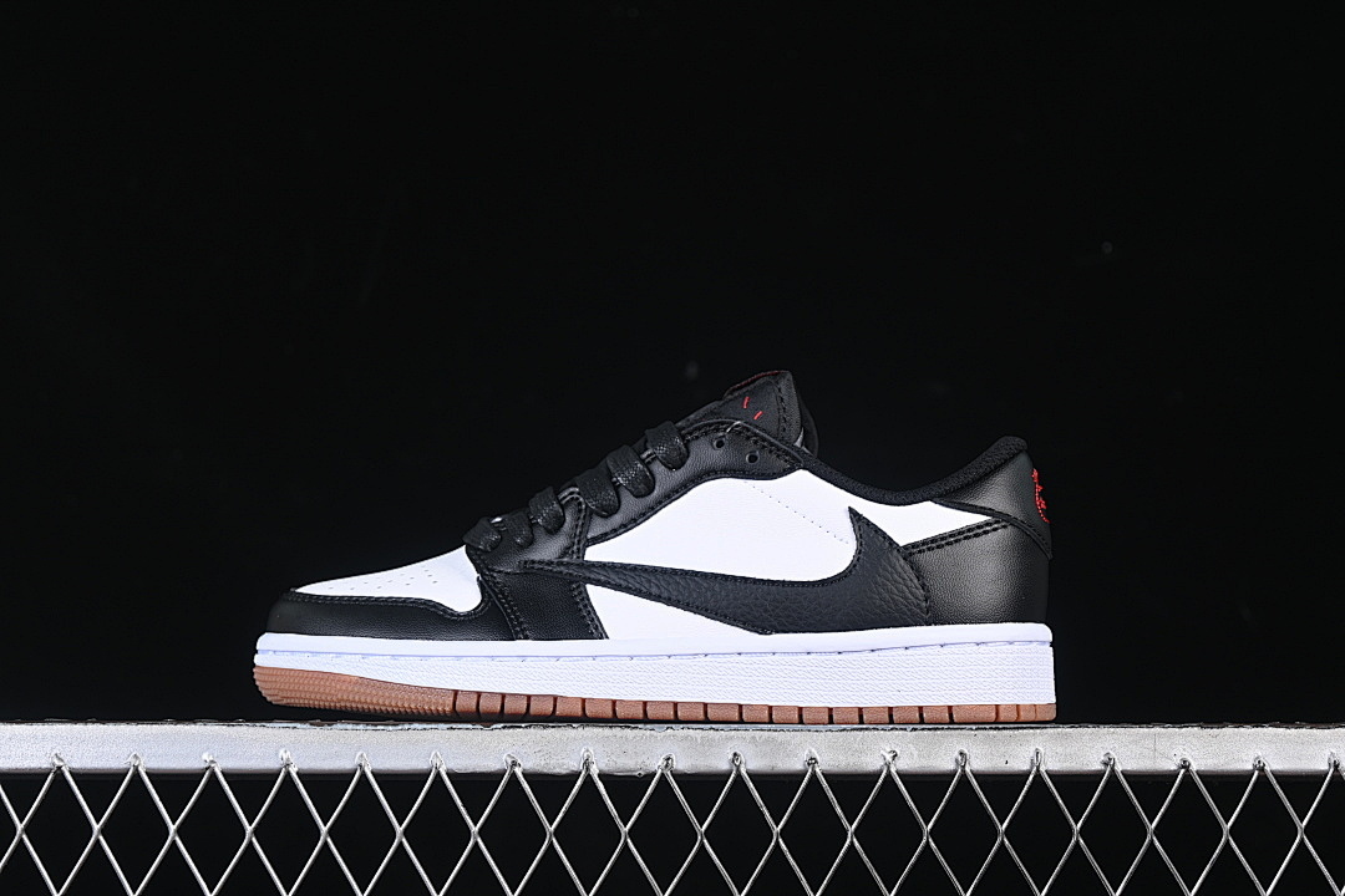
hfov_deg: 27.0
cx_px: 672
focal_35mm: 75
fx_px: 2802
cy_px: 448
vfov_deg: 18.2
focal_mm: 50
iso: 160
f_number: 6.3
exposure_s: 1/60
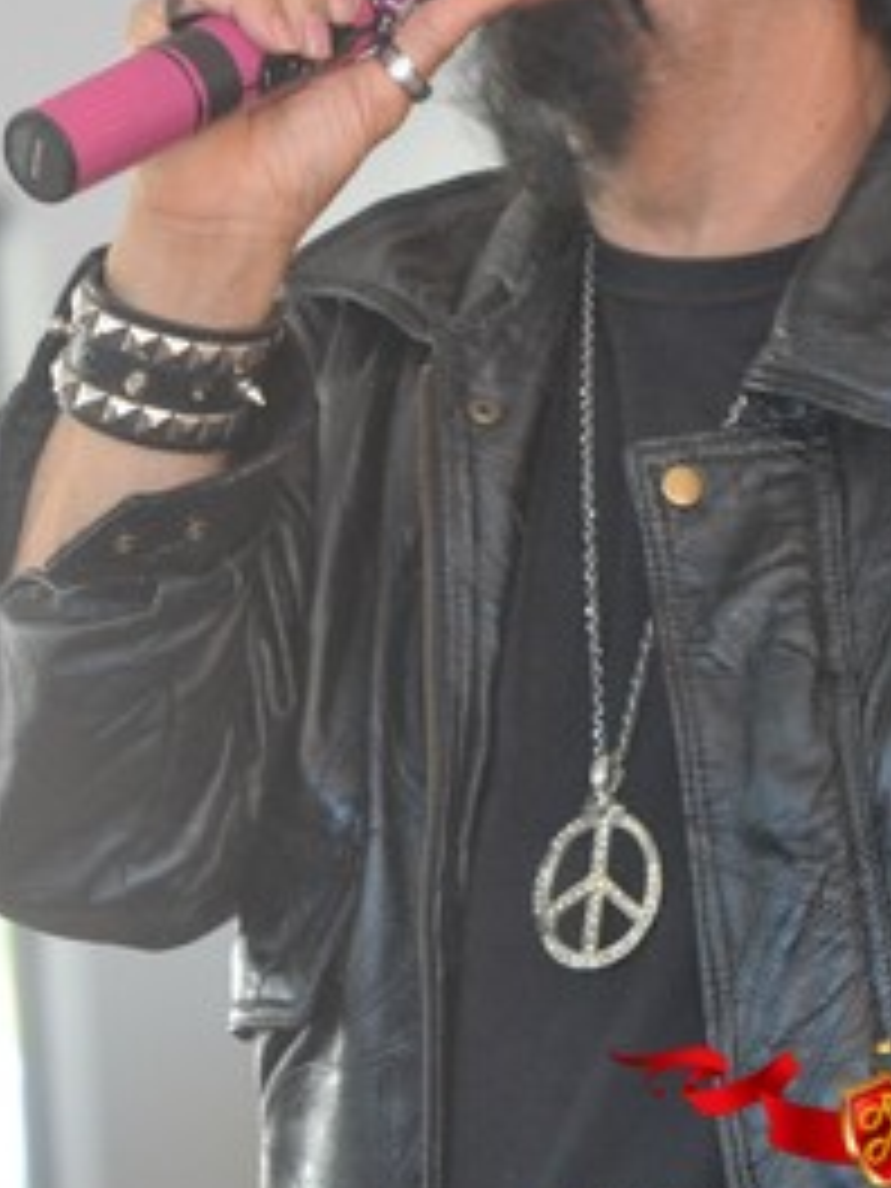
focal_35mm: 332
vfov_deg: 6.0
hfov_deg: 4.5
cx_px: 549
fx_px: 11388
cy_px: 320
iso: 3200
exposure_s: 1/50
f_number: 5.6
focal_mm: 135
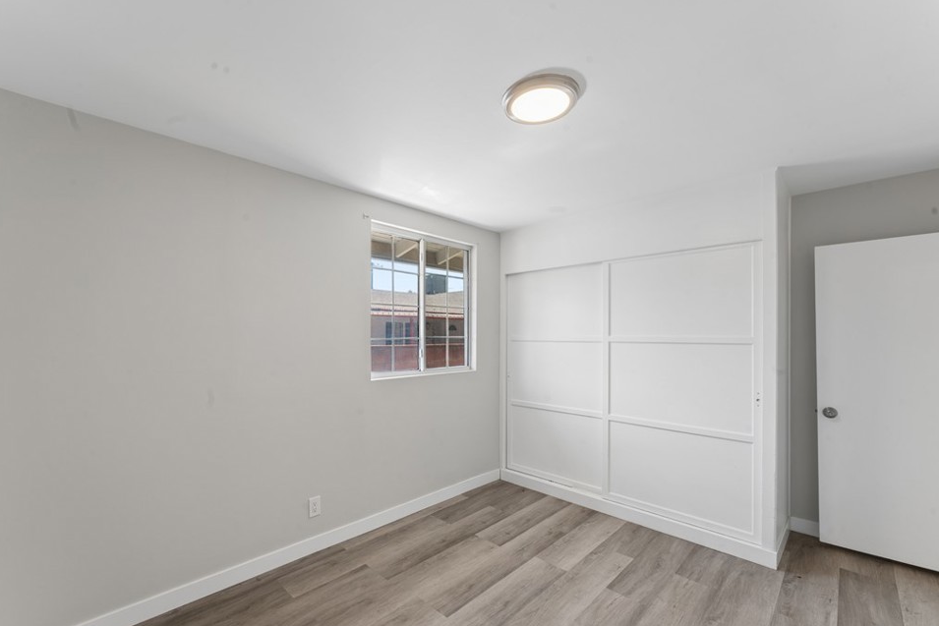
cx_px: 443
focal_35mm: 15
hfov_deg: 100.3
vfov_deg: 77.3
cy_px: 325
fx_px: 391
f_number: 13
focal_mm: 14
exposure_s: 1/5
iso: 100
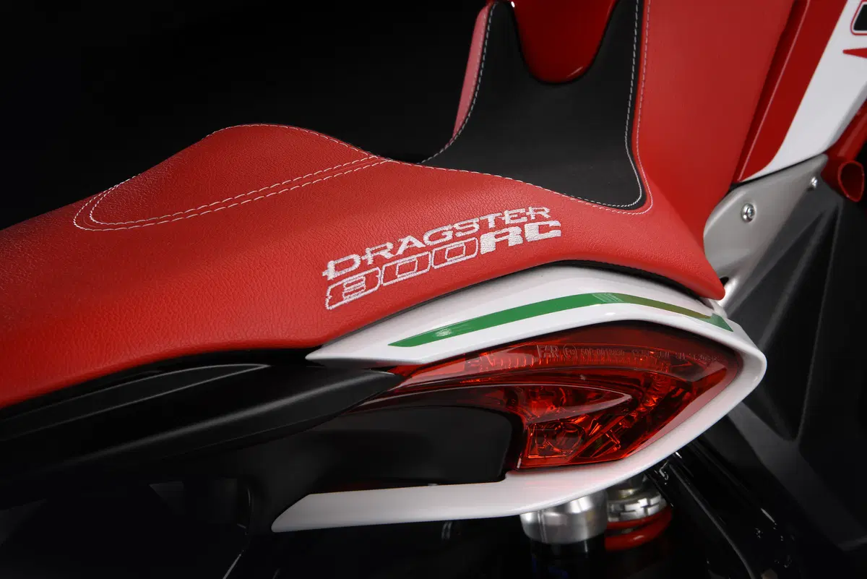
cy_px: 290
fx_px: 1325
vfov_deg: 24.6
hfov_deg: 36.2
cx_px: 434
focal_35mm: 55
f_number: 22
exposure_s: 1/50
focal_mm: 55
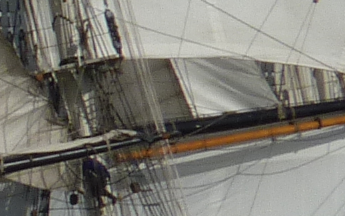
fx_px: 23549
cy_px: -81
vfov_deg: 0.5
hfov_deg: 0.8
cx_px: -352
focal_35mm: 2504
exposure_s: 1/640
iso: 80
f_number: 8
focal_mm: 54.4
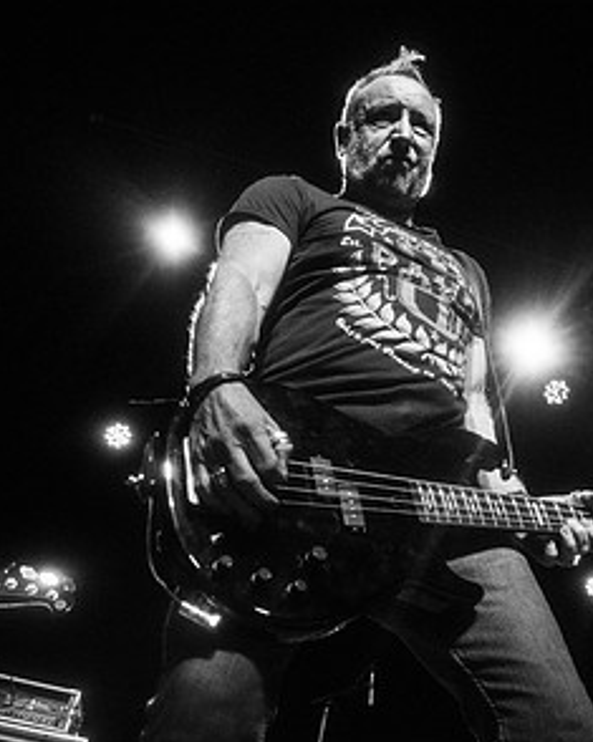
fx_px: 812
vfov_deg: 48.9
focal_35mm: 37
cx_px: 416
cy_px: 435
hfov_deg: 39.4
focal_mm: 20
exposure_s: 1/320
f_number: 3.5
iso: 3200
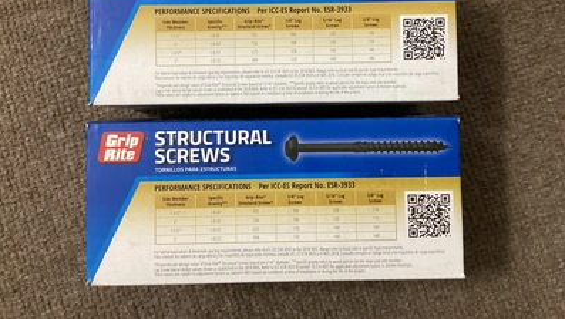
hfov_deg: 58.0
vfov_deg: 34.4
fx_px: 510
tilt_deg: -86.4
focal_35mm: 34
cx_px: 282
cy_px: 107
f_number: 2.4
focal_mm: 3.3
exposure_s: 1/60
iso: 400
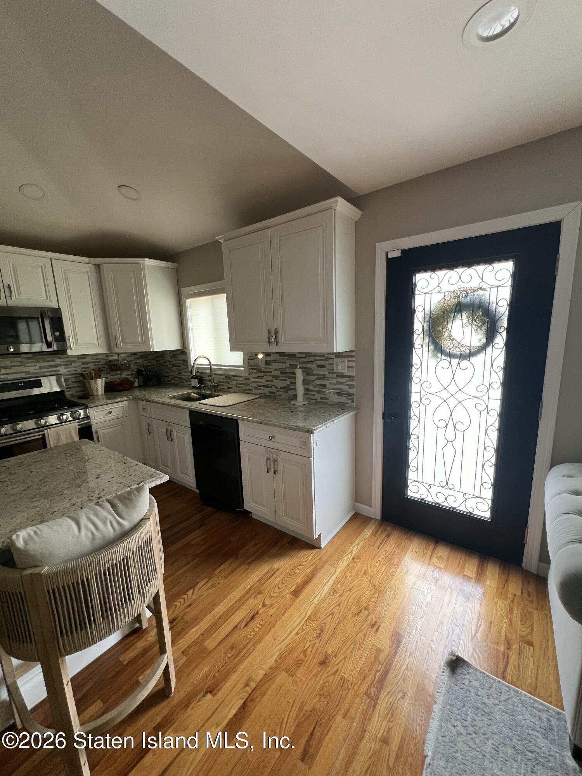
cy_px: 388
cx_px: 291
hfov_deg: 89.9
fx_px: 291
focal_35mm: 13
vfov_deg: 106.2
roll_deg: +2.6
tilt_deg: -10.0
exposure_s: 1/99
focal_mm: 1.57
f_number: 1.8
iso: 160
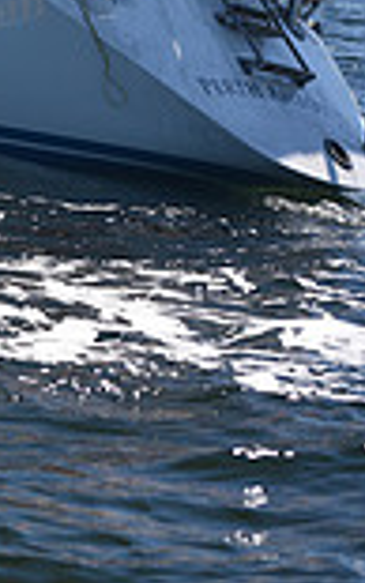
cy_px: -85
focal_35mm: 267
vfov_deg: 7.8
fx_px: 4246
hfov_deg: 4.7
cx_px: -677
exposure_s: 1/800
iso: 200
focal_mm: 70
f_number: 4
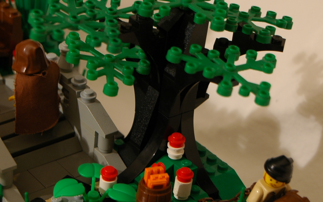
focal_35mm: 133
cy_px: 125
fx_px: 1171
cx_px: 167
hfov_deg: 15.7
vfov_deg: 9.9
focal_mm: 46
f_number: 4.5
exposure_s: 1/8
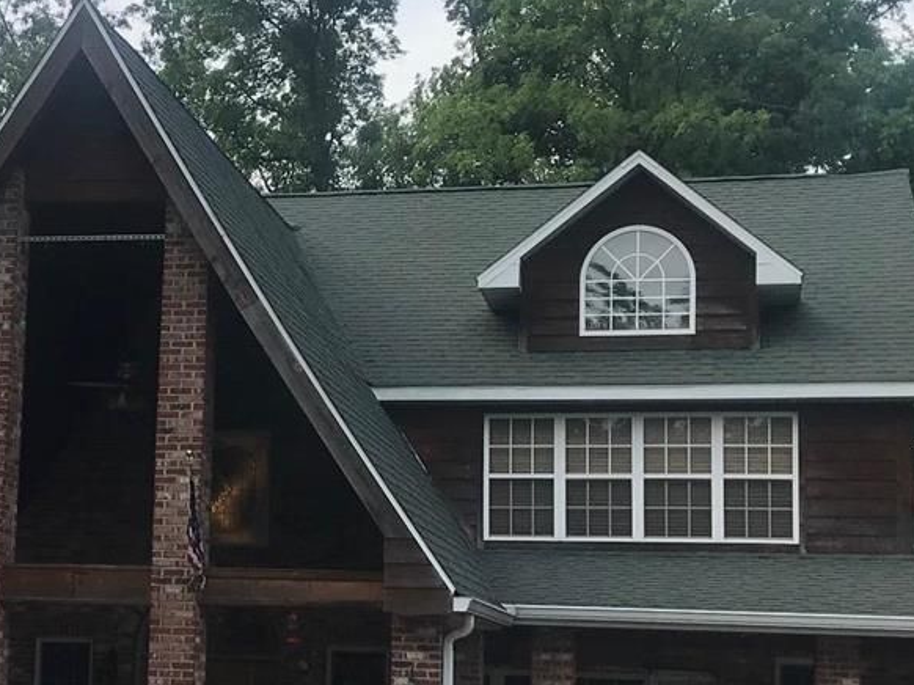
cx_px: 206
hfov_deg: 25.0
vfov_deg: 19.1
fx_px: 2032
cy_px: 424
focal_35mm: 77
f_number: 1.8
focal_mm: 3.99
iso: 20
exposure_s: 1/1140
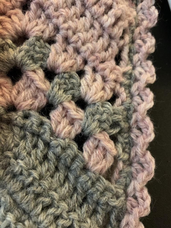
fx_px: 171
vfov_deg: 67.3
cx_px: 86
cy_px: 114
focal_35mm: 26
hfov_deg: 53.1
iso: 800
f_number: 1.8
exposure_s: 1/30
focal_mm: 4.25
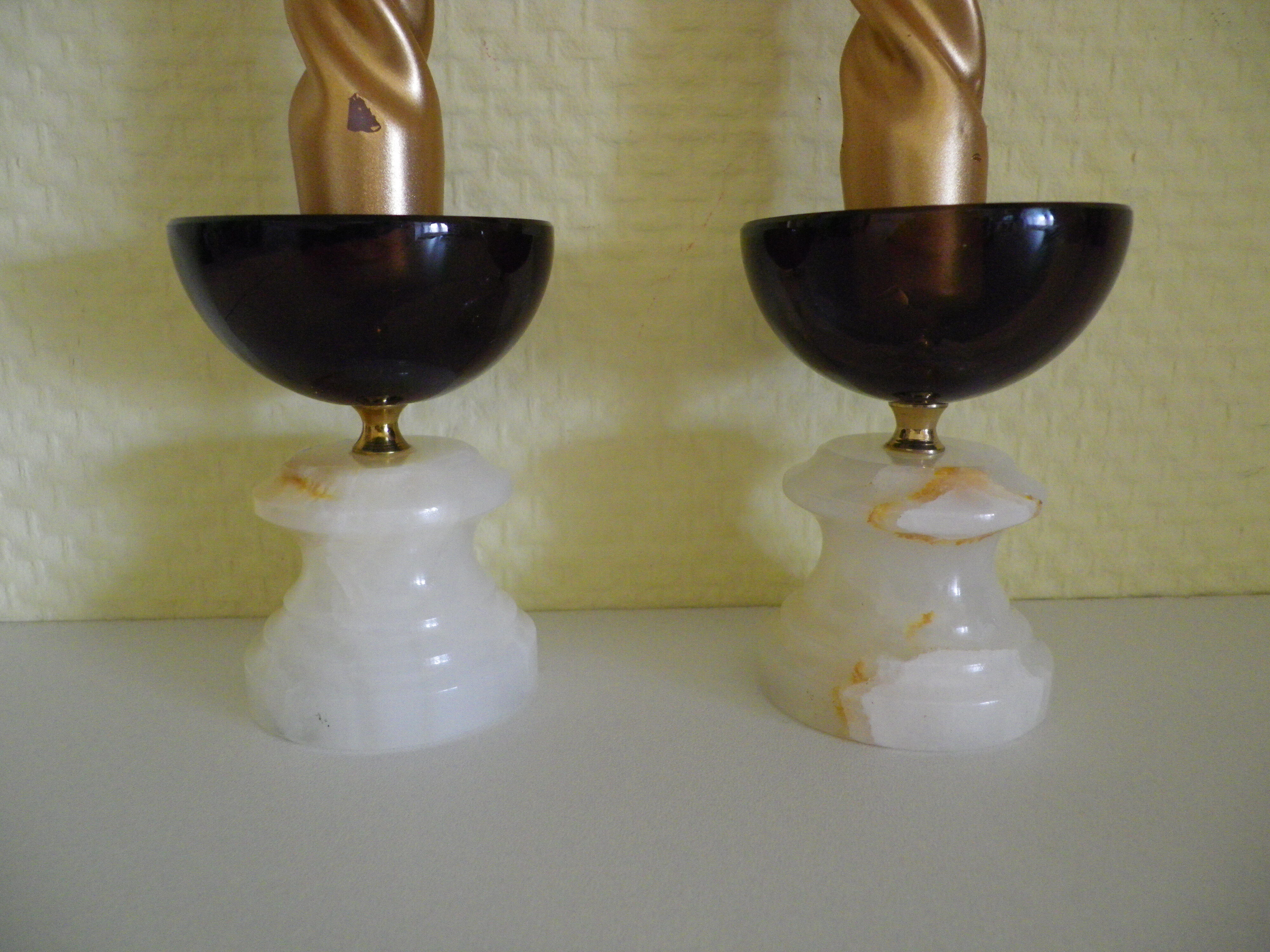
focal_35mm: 28
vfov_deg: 49.7
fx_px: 1027
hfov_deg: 63.4
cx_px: 635
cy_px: 476
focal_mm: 4.9
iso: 400
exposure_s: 1/60
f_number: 2.6
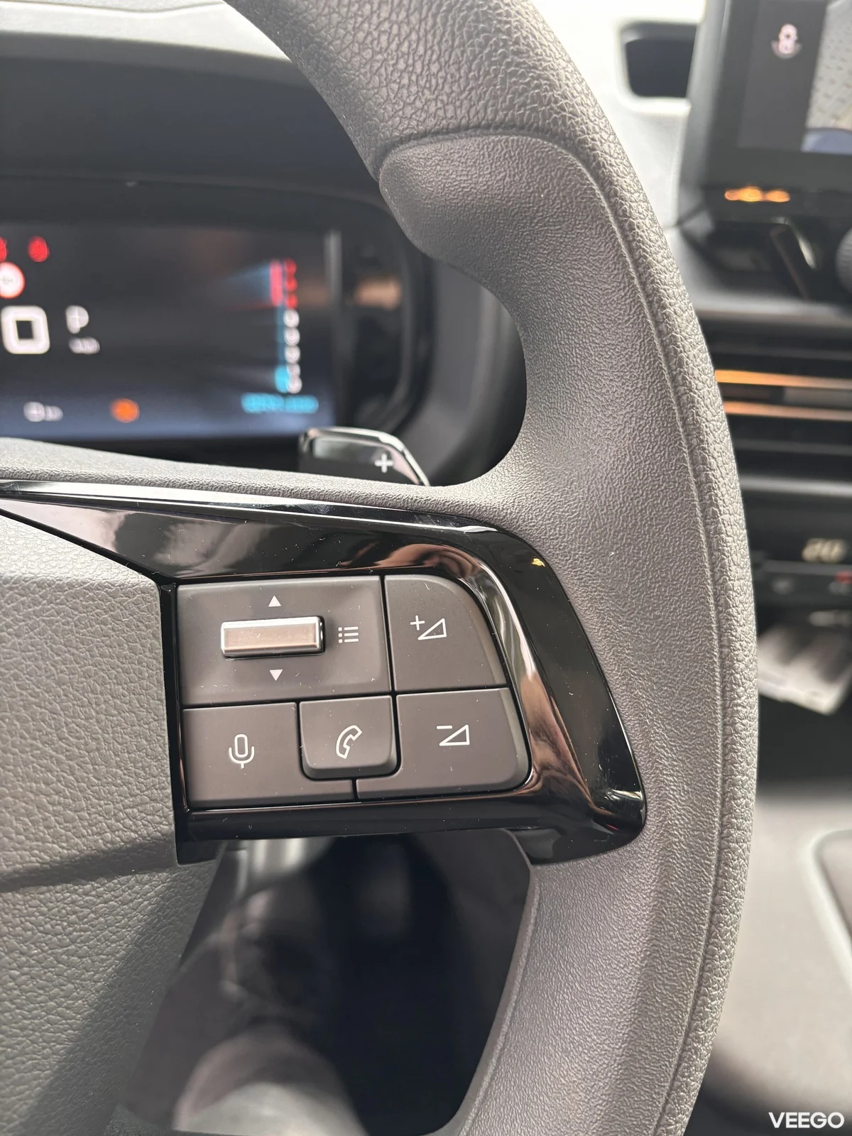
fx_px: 853
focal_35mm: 26
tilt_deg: -36.3
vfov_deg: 67.3
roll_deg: -1.0
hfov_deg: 53.1
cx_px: 426
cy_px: 568
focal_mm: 5.96
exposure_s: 1/60
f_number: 1.6
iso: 160
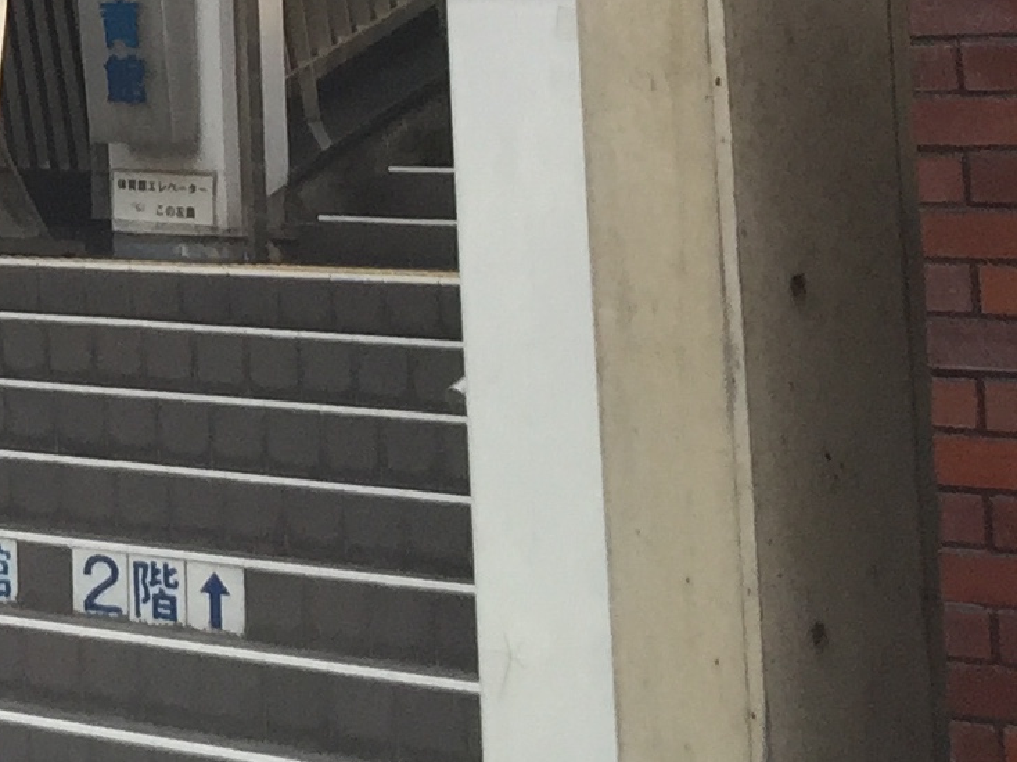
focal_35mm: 129
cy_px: -562
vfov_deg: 10.8
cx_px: -1106
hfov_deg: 13.0
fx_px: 3789
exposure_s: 1/60
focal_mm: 4.15
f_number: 2.2
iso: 32
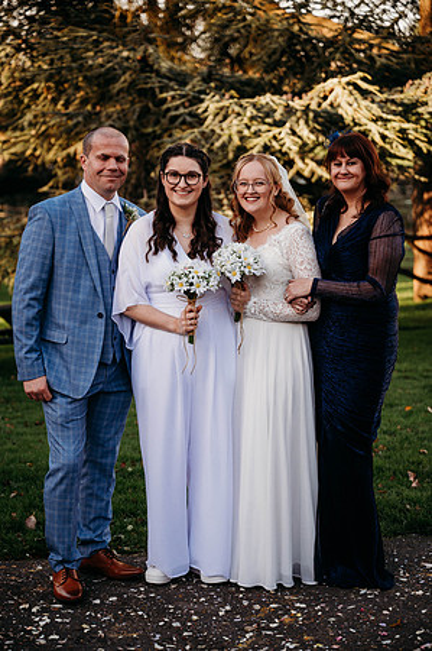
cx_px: 216
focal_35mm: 70
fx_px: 1263
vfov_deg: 28.9
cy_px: 326
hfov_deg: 19.4
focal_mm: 70
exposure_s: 1/500
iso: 100
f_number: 2.8
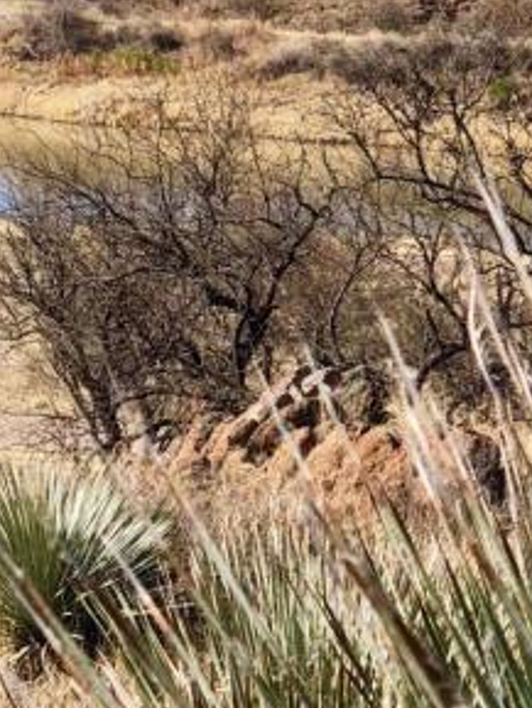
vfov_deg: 10.7
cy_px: 265
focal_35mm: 184
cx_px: -201
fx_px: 3768
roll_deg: -1.5
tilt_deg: -4.7
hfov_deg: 8.0
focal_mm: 6
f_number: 2.4
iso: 16
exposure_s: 1/906
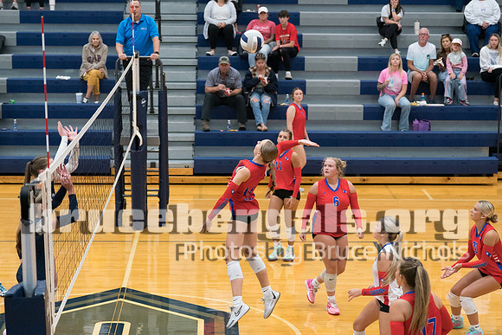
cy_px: 196
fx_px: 1346
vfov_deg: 14.2
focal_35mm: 96
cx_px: 251
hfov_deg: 21.1
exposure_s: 1/1000
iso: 4000
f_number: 2.8
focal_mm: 70
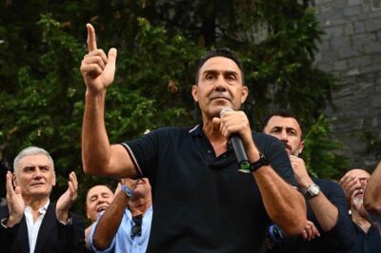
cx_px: 190
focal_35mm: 47
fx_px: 497
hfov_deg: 41.9
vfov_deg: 28.6
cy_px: 126
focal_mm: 47
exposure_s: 1/1600
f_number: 5
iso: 2500
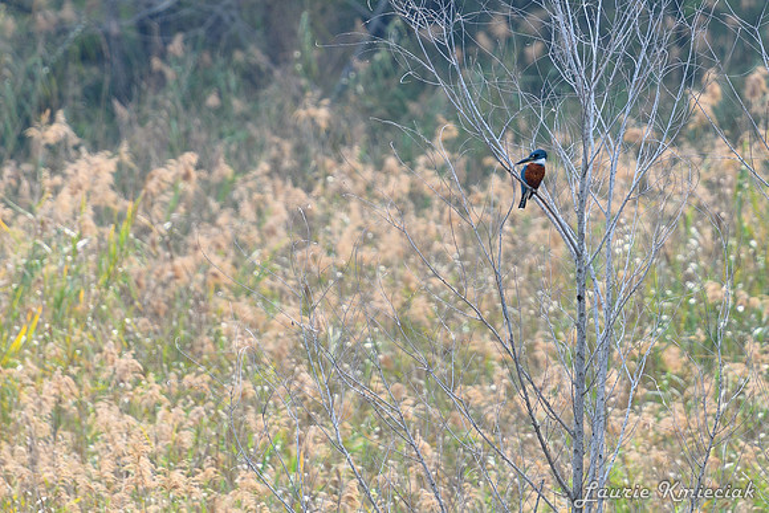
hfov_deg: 3.7
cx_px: 559
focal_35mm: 560
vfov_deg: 2.5
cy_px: 185
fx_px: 11958
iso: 100
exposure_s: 1/1000
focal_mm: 200
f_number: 2.8
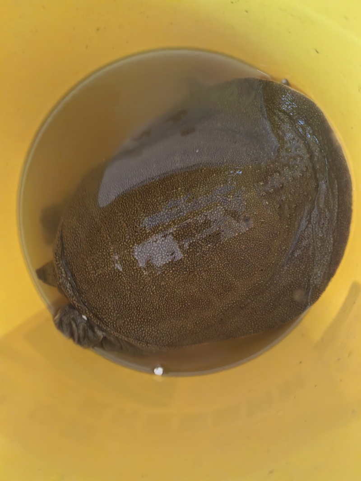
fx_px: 376
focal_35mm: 27
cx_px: 180
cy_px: 240
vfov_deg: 65.3
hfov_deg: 51.3
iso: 400
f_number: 1.9
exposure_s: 1/33.2
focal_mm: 5.52
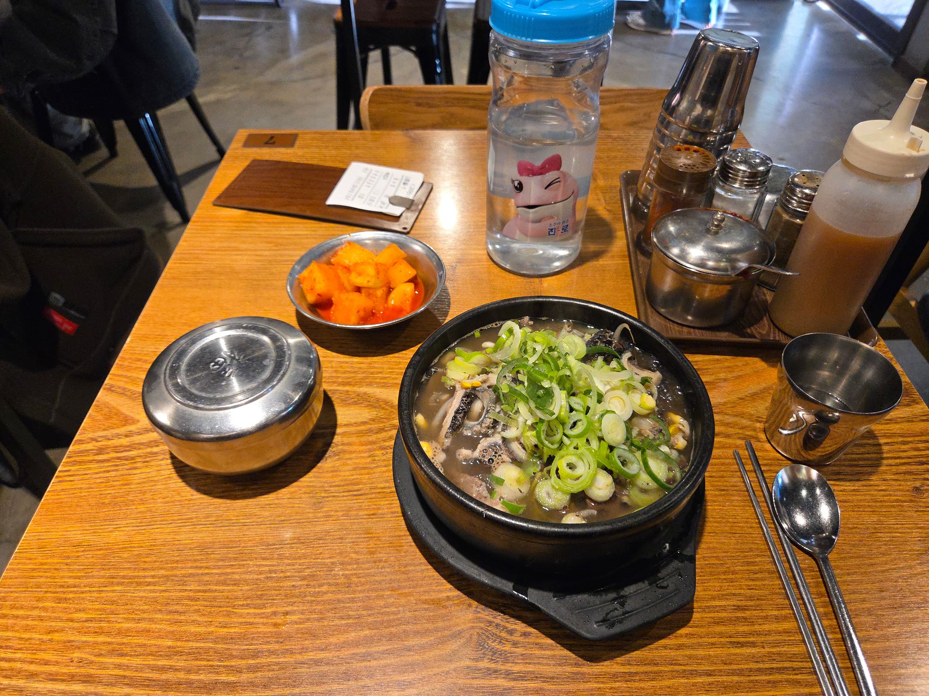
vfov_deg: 58.9
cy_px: 348
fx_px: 617
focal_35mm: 23
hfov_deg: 73.9
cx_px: 464
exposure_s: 1/120
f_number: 1.8
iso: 400
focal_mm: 5.4
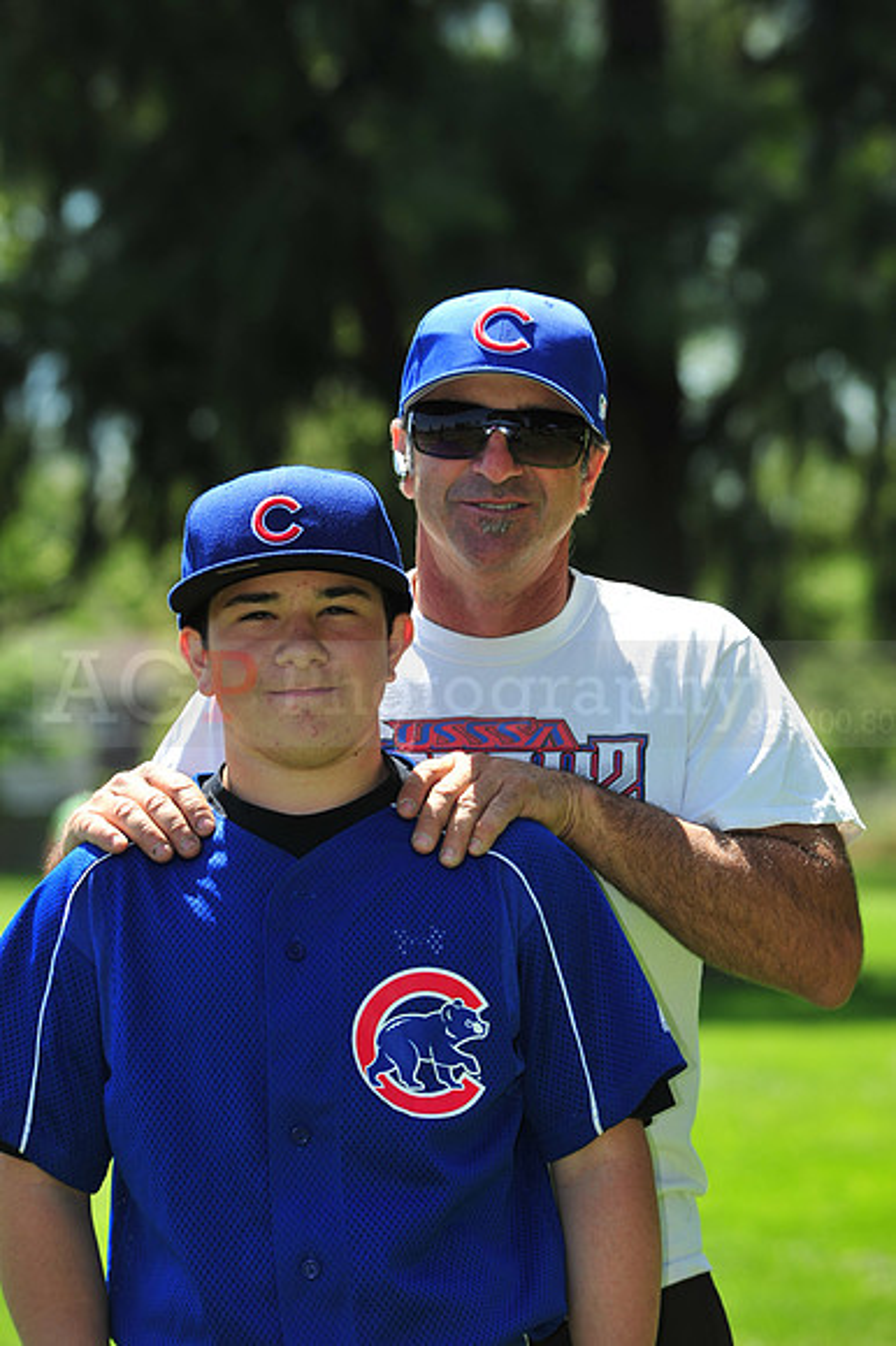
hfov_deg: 6.9
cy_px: 673
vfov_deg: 10.3
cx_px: 448
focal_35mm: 200
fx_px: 7475
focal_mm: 200
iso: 200
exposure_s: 1/250
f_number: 8
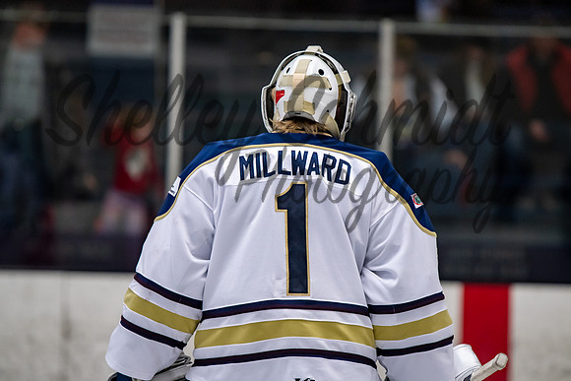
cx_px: 286
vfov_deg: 4.6
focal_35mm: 300
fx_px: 4759
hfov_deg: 6.9
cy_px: 190
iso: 800
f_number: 3.2
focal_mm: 200
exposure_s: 1/800
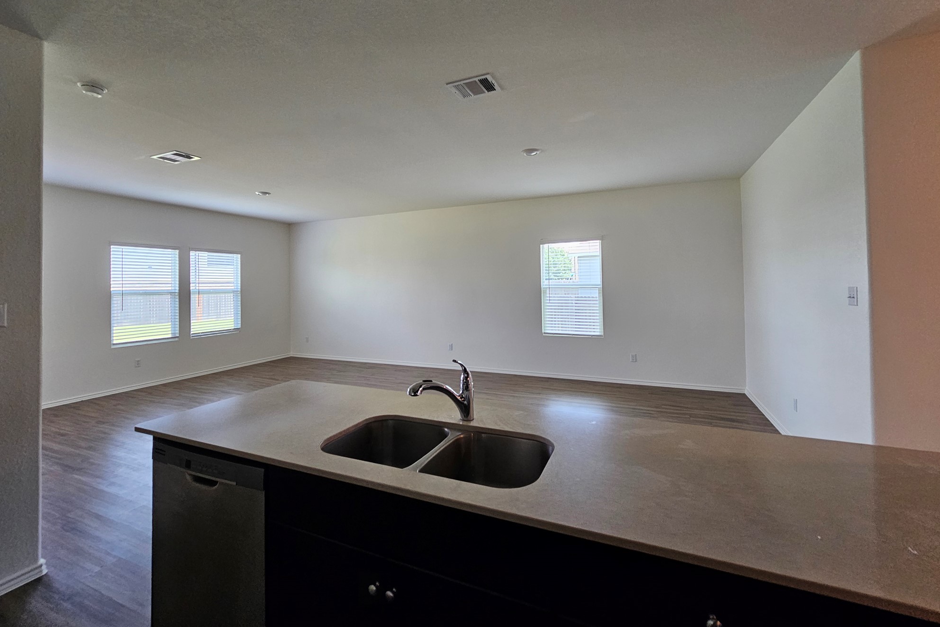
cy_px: 279
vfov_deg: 80.9
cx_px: 463
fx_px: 366
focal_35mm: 14
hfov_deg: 104.2
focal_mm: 2.2
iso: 160
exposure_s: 1/77.4
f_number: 2.2
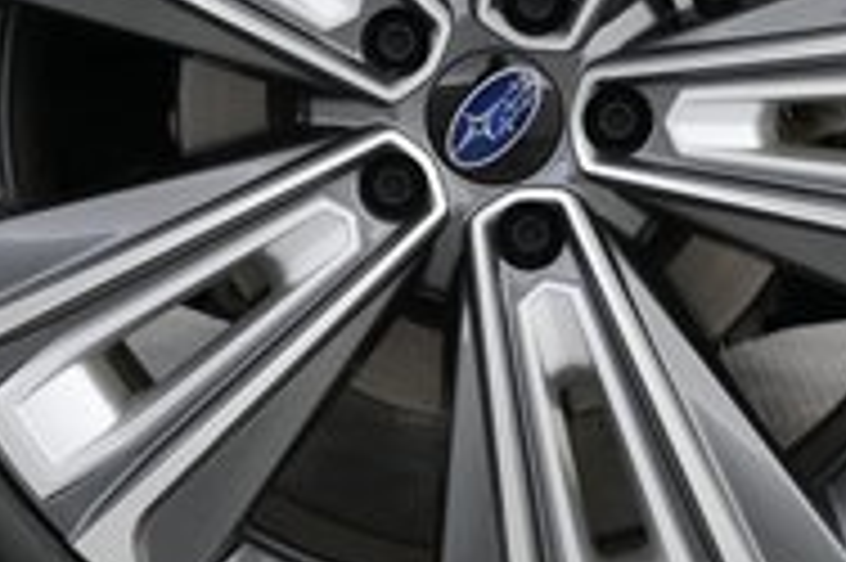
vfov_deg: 16.0
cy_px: 135
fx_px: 1996
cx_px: 518
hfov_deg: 23.9
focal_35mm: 85
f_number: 2.8
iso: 3200
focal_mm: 25
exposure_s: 1/160
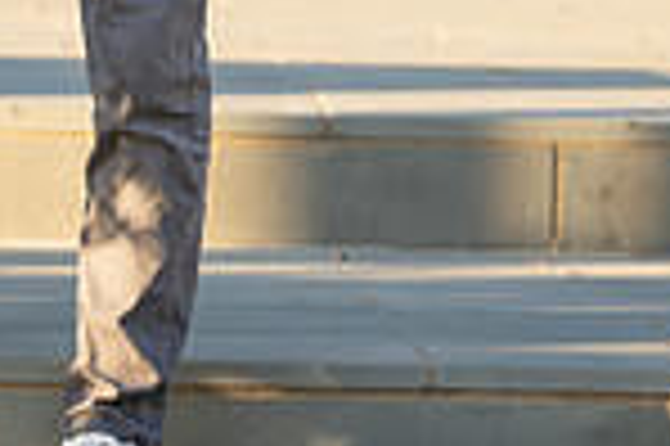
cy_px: -367
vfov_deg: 3.9
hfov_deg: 5.9
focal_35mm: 348
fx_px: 6469
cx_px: 135
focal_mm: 88
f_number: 2.8
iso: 160
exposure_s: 1/320
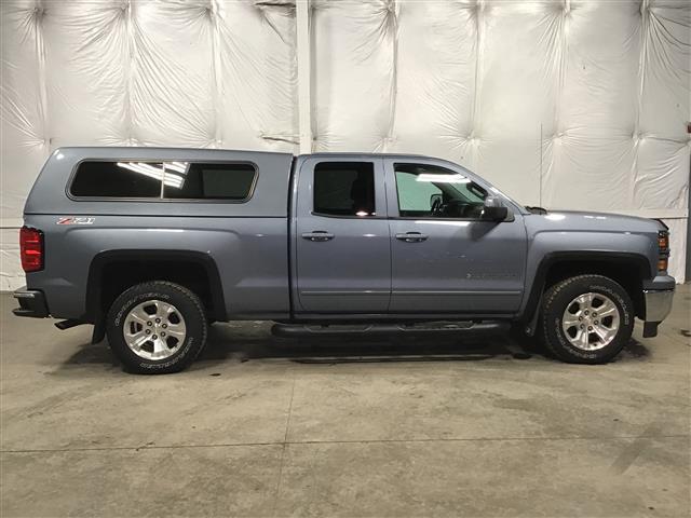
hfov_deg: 58.4
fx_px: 619
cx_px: 346
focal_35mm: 31
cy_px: 259
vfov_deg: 45.4
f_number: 2.4
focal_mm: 3.3
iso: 64
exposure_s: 1/30
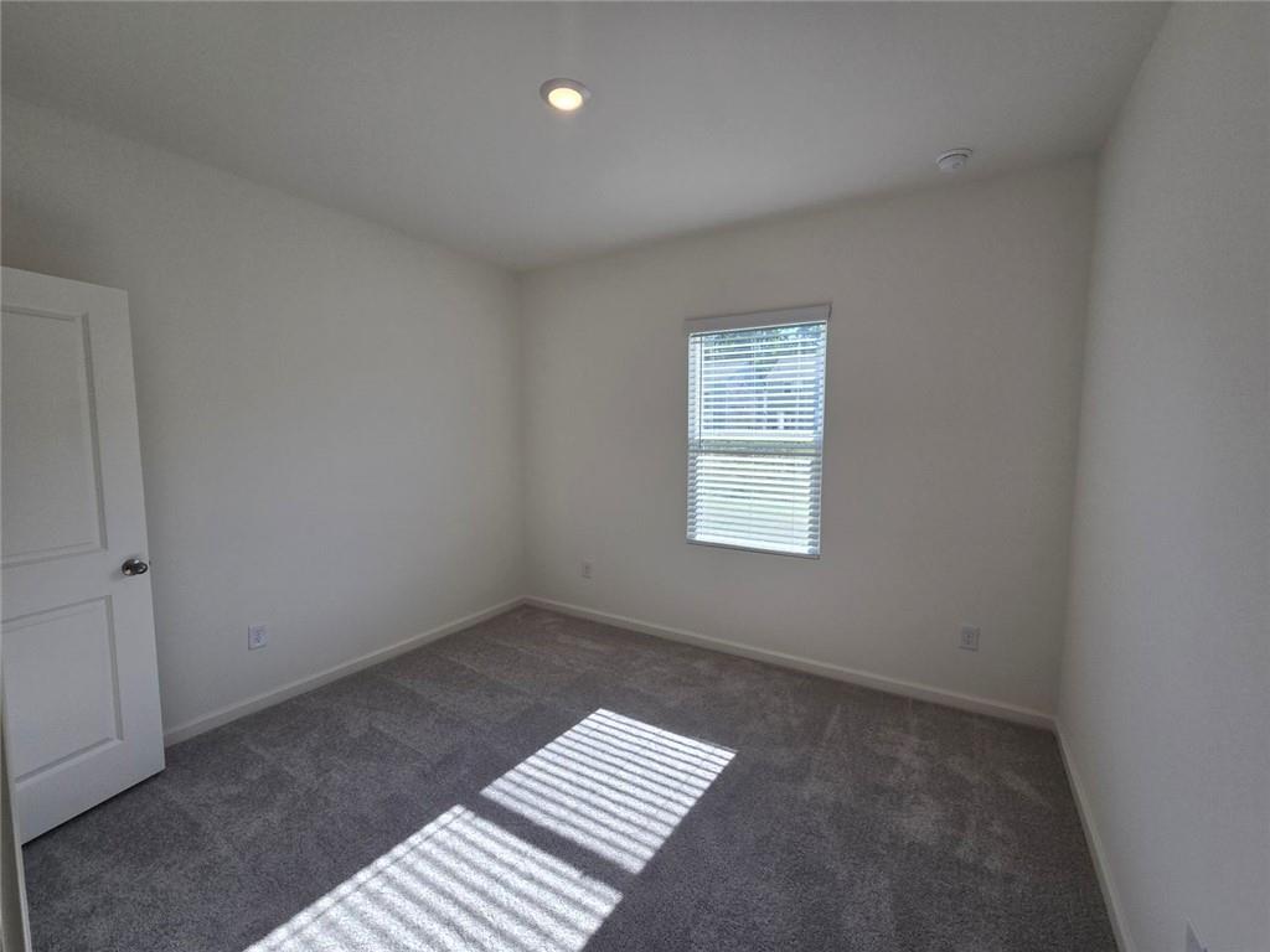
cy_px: 476
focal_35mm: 13
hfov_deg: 106.2
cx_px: 635
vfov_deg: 89.9
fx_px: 477
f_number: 2.2
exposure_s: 1/354
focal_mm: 2.2
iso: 50
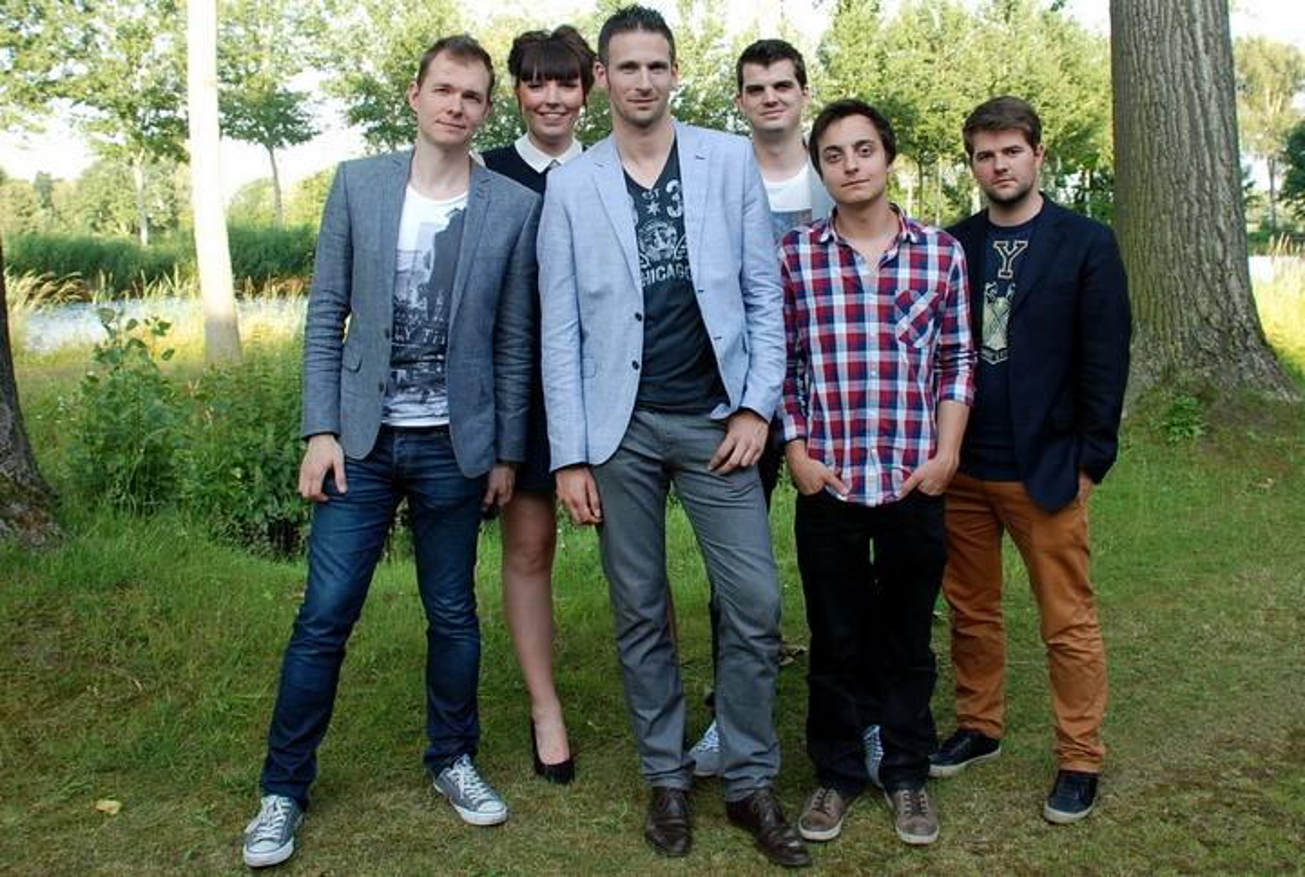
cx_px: 652
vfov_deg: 43.8
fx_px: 1090
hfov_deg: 61.8
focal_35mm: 30
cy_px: 438
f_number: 5.6
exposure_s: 1/125
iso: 320
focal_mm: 20
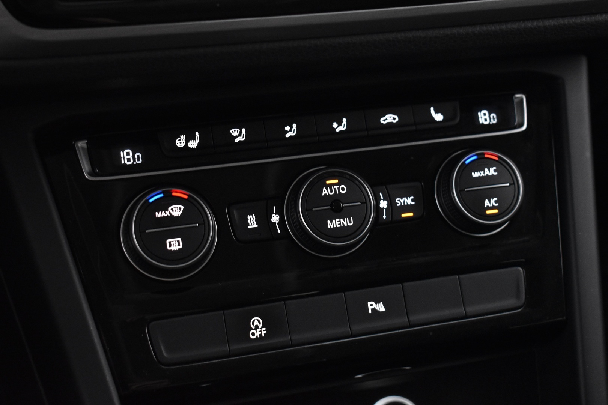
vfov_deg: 22.6
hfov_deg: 33.4
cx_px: 304
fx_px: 1013
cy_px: 202
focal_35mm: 60
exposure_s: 1/25
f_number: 4.8
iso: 3200
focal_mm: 40
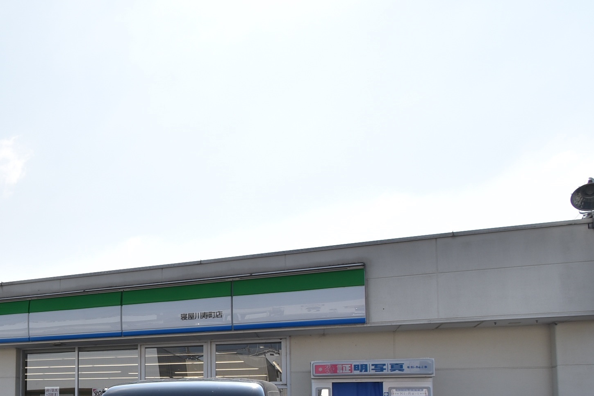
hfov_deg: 51.9
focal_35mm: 31
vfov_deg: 38.4
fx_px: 511
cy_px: 380
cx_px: 42
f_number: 9
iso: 100
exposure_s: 1/320
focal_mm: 10
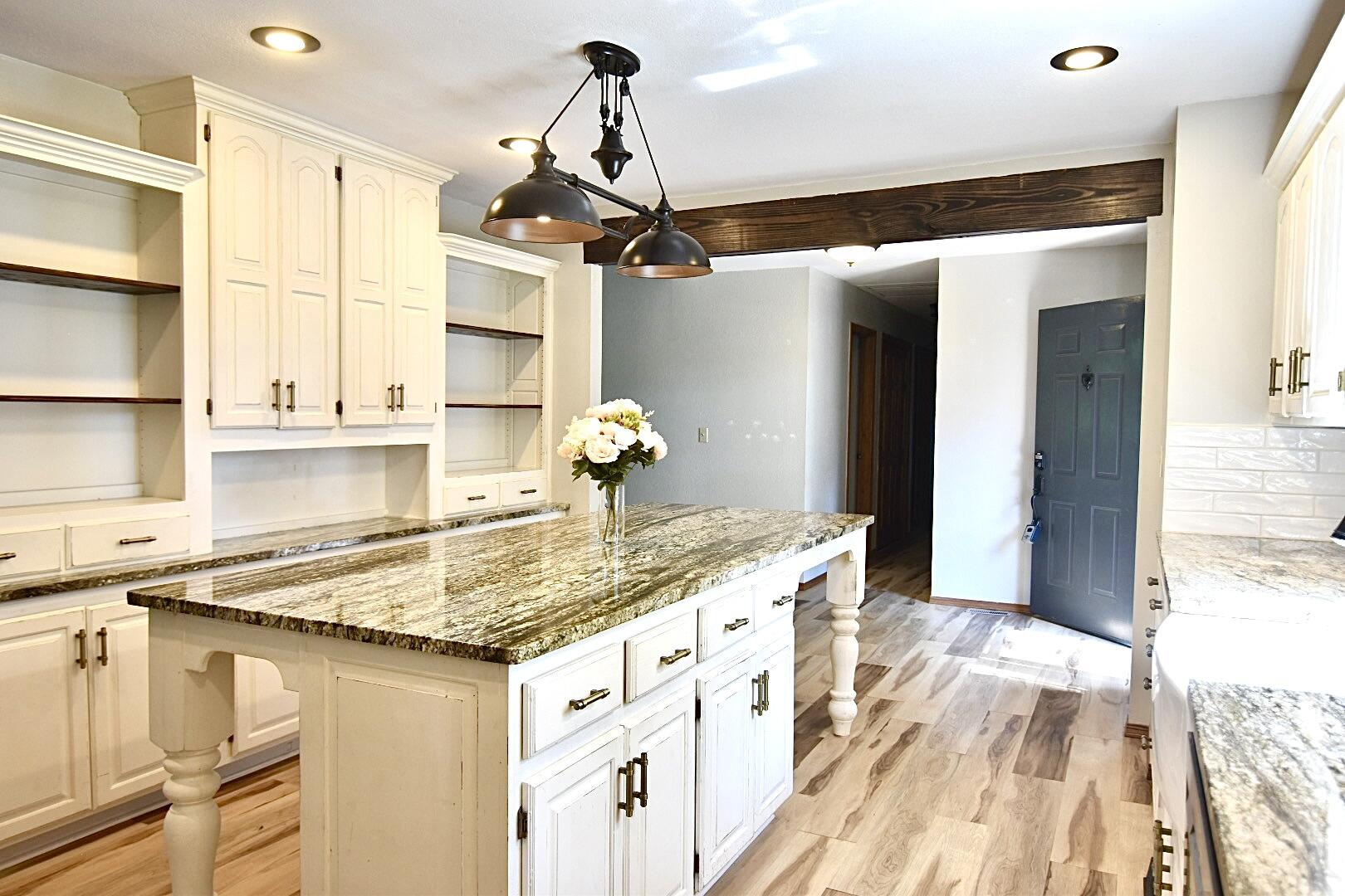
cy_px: 448
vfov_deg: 53.1
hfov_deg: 73.7
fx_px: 897
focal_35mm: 24
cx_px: 672
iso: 400
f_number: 4
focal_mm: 16
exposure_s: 1/60
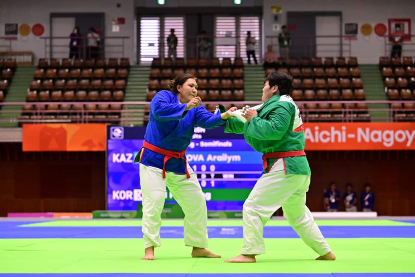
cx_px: 208
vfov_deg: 12.5
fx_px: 1268
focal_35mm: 110
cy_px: 138
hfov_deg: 18.6
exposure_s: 1/1000
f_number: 3.5
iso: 1600
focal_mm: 110
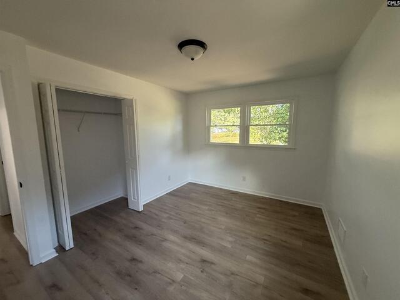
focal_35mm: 14
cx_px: 200
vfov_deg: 85.7
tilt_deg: -7.6
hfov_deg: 102.1
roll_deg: -0.1
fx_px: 162
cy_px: 150
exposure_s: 1/99
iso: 320
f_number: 2.2
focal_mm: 2.22
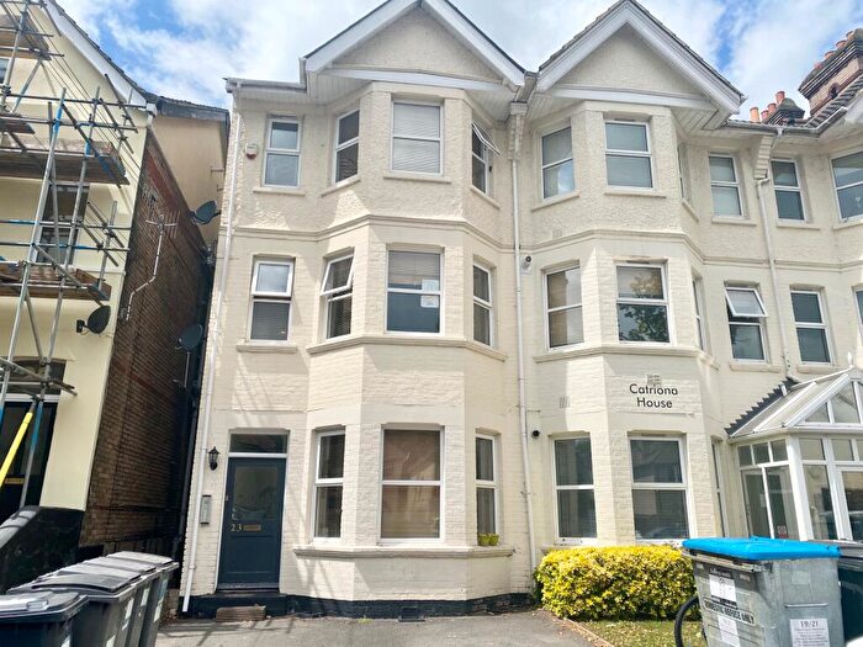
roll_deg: +0.1
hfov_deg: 67.3
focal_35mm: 26
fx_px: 648
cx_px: 432
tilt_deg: +16.4
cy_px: 324
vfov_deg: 53.1
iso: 32
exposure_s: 1/3846
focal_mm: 4.25
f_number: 1.8
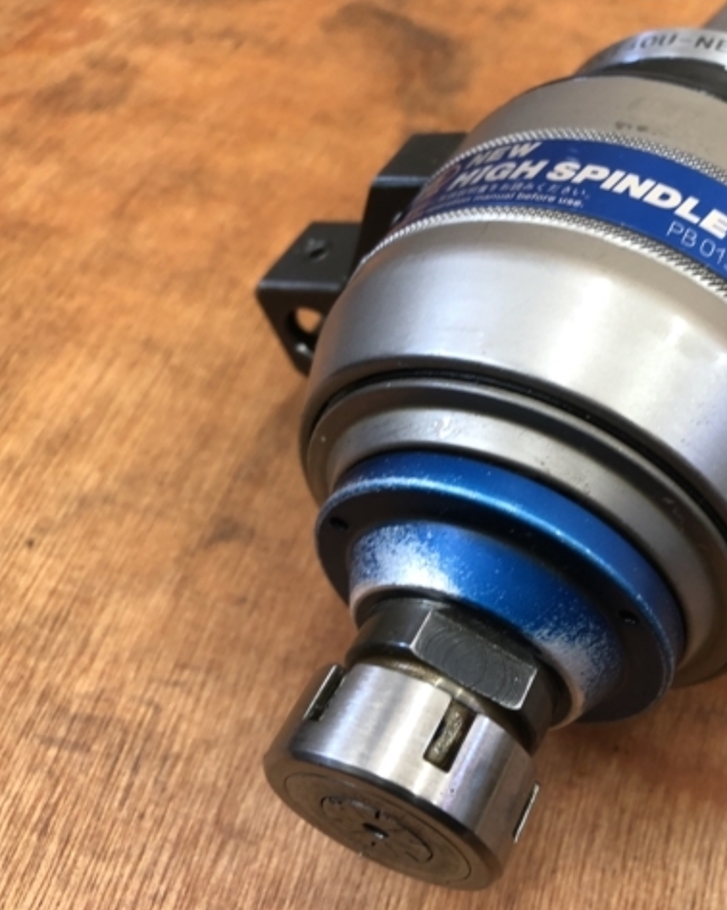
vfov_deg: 49.1
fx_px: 996
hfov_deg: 38.8
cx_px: 564
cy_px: 456
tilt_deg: -53.1
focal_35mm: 37
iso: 40
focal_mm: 3.99
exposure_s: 1/20
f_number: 1.8
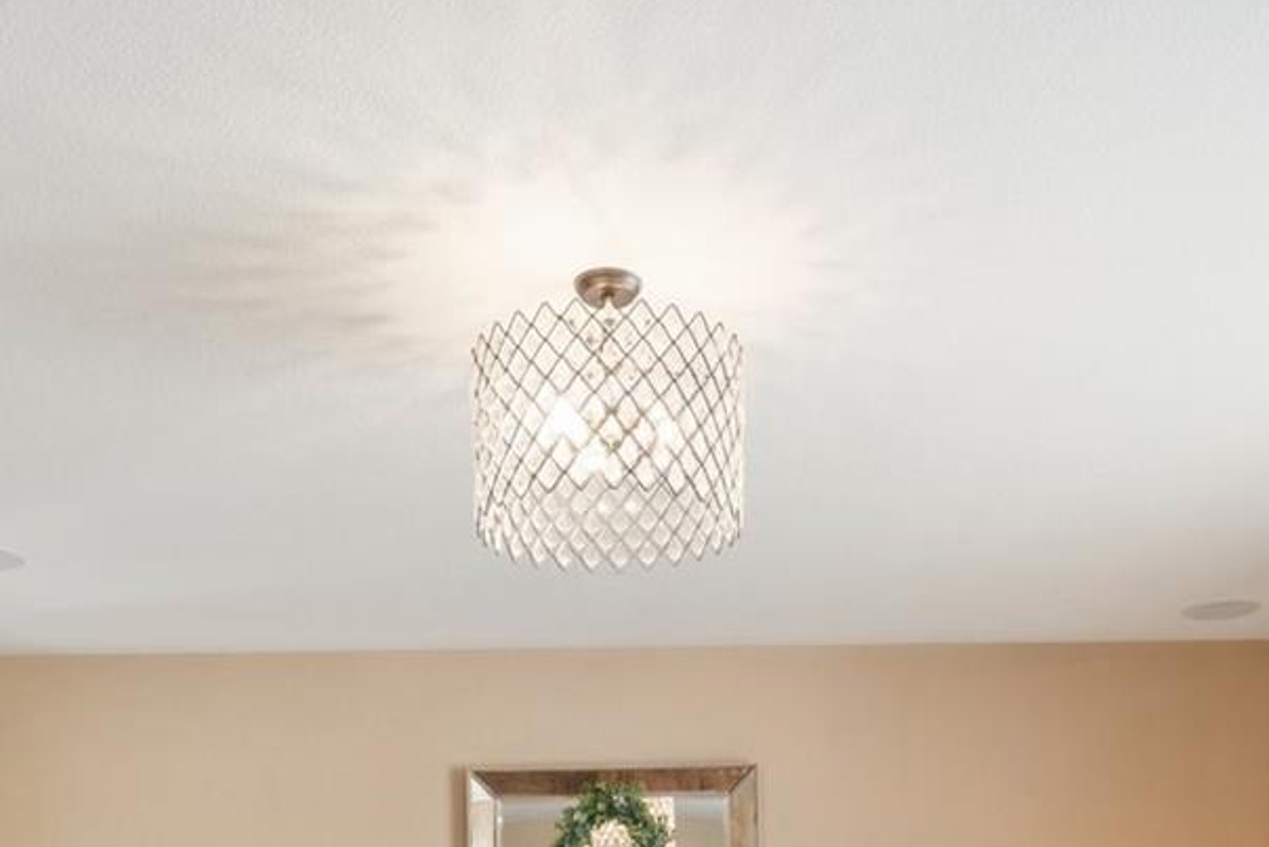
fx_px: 1587
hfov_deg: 43.6
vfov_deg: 26.1
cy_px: 1057
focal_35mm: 45
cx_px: 605
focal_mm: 17
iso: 400
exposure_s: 1/5
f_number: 8
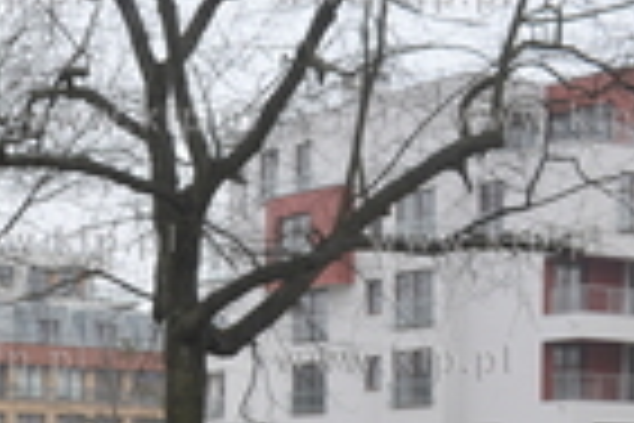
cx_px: -130
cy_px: 544
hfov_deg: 18.9
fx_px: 1796
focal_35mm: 102
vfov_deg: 13.0
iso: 400
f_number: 5.6
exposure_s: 1/400
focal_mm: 36
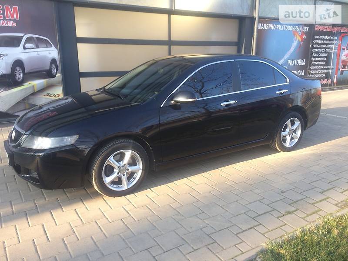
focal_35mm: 29
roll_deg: -0.4
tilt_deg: -14.4
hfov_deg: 61.7
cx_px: 174
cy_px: 130
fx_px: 292
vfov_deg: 48.2
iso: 32
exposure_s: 1/135
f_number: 2.2
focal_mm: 4.2
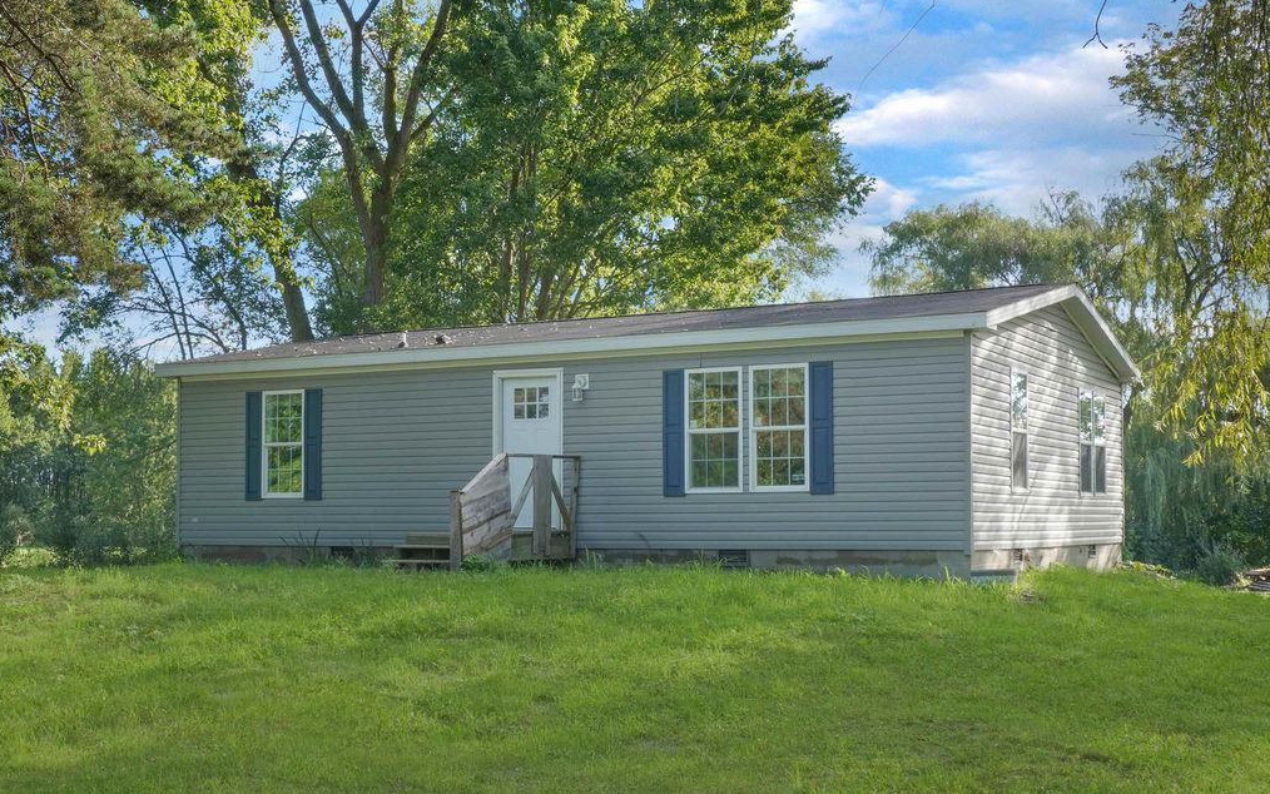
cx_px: 638
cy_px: 421
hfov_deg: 54.6
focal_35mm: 36
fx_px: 1229
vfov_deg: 35.8
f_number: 18
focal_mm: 23
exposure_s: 1/40
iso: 250
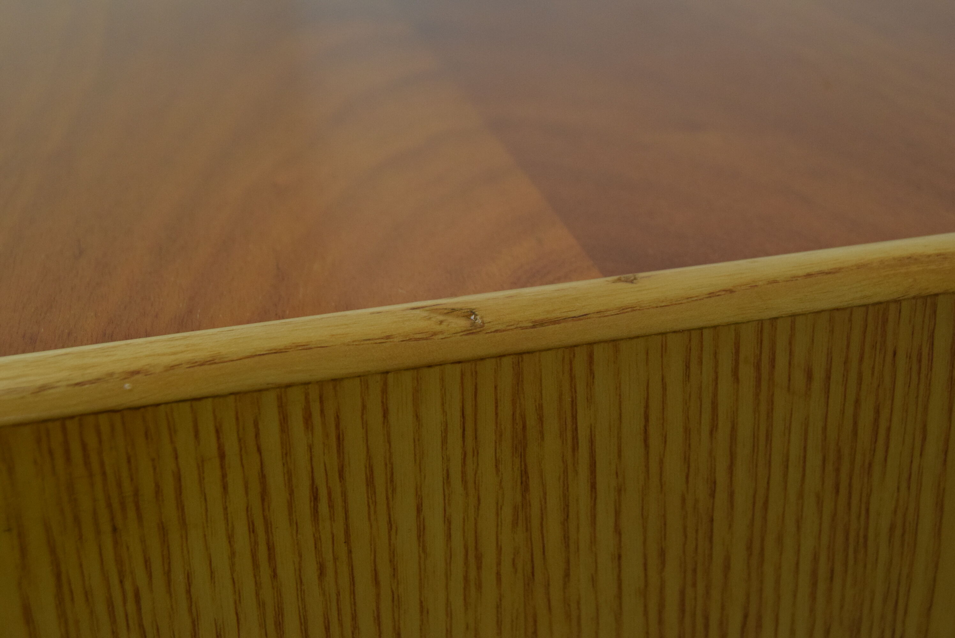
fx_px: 1394
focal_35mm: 52
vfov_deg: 25.8
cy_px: 319
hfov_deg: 37.8
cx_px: 478
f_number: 9
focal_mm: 35
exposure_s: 1/320
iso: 1600
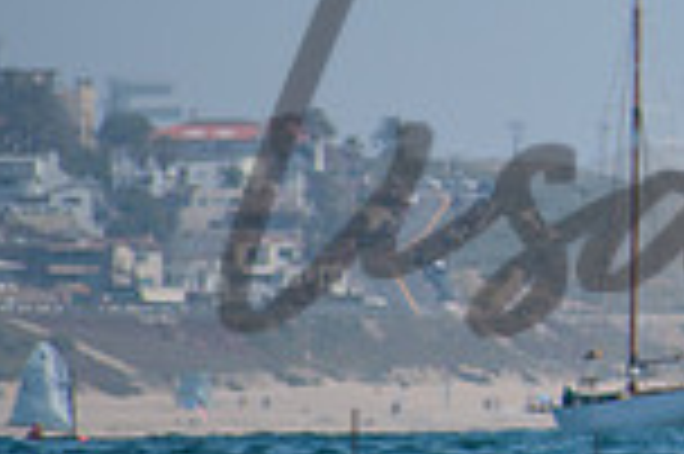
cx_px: 1224
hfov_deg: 1.2
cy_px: 142
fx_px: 32644
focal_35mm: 1720
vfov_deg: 0.8
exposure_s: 1/1000
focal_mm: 300
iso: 200
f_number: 6.3
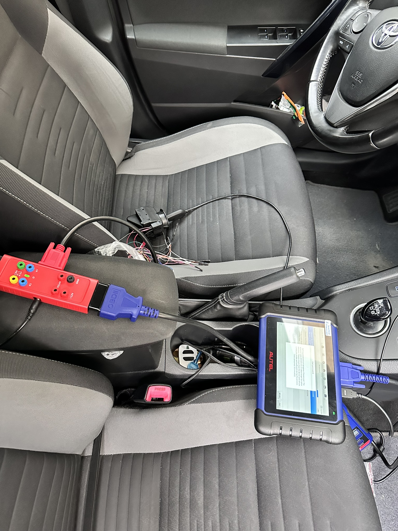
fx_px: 368
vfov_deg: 71.6
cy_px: 266
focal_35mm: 24
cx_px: 199
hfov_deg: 56.8
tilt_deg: -59.4
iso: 1000
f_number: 1.78
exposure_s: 1/55
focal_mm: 6.86
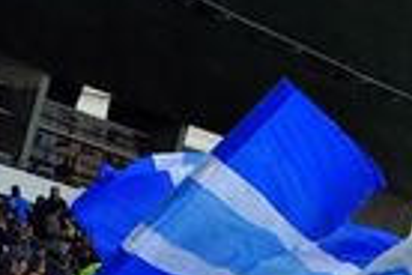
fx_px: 2689
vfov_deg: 5.8
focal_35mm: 235
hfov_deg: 8.6
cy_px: 239
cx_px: -113
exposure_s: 1/800
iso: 640
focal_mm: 38
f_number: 4.8
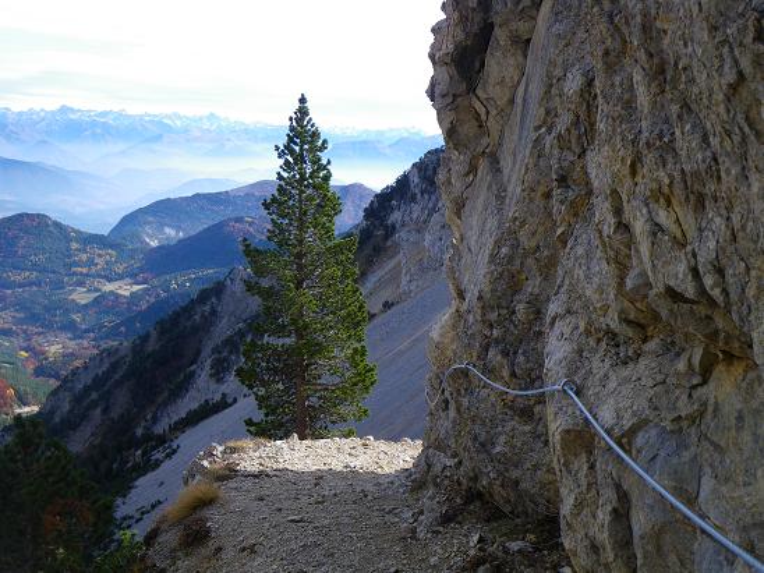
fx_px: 750
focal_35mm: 34
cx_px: 382
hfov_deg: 54.0
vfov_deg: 41.8
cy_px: 286
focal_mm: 6.1
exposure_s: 1/100
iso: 50
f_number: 4.6
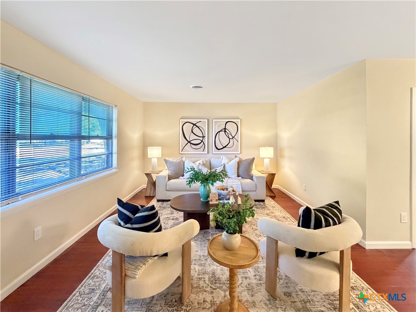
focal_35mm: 14
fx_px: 168
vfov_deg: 85.7
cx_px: 208
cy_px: 156
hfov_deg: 102.1
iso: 1250
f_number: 2.2
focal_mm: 2.22
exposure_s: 1/60
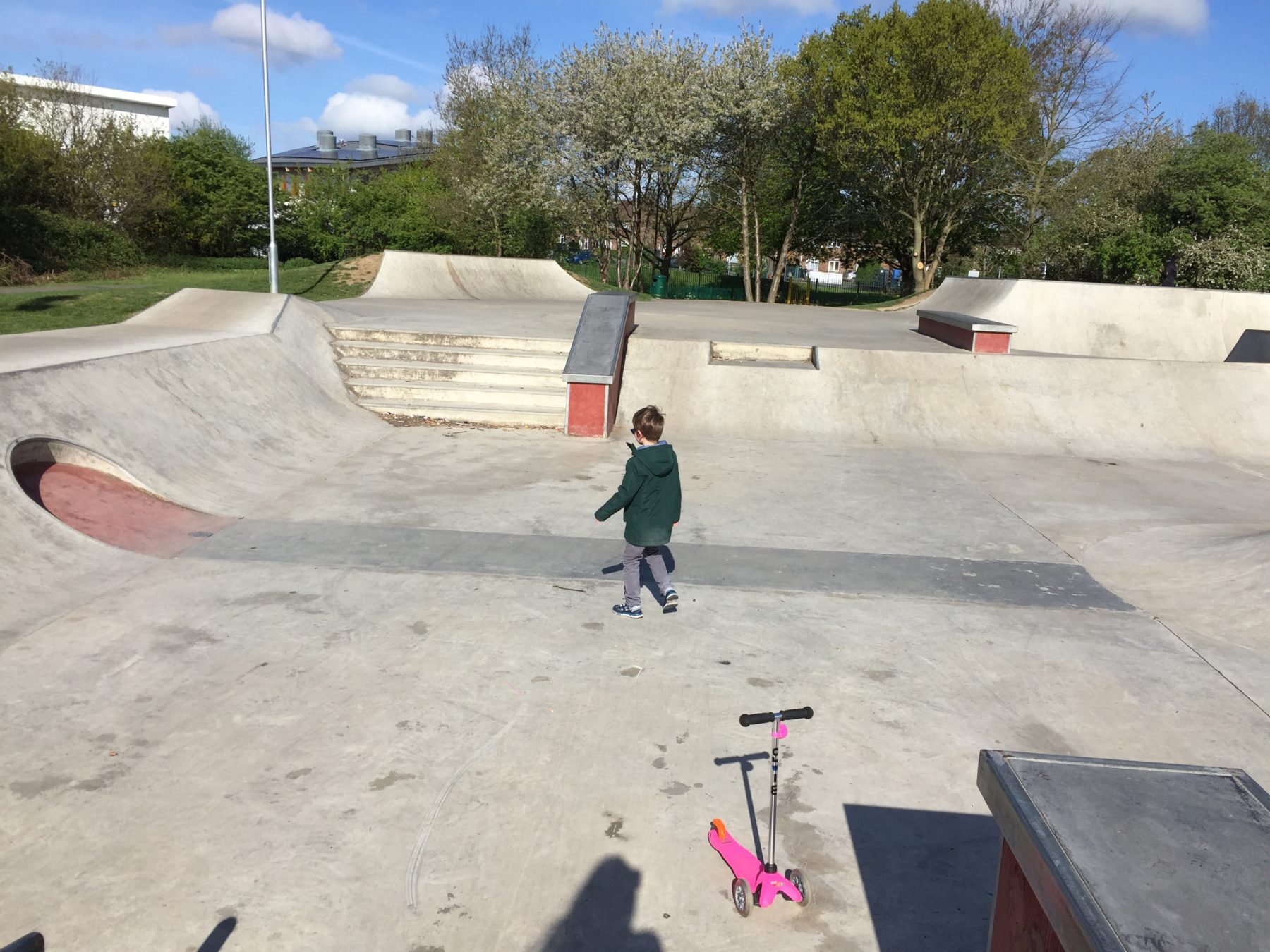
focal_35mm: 29
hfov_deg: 61.7
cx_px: 635
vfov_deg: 48.2
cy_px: 476
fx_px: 1064
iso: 32
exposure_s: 1/2639
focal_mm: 4.15
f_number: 2.2
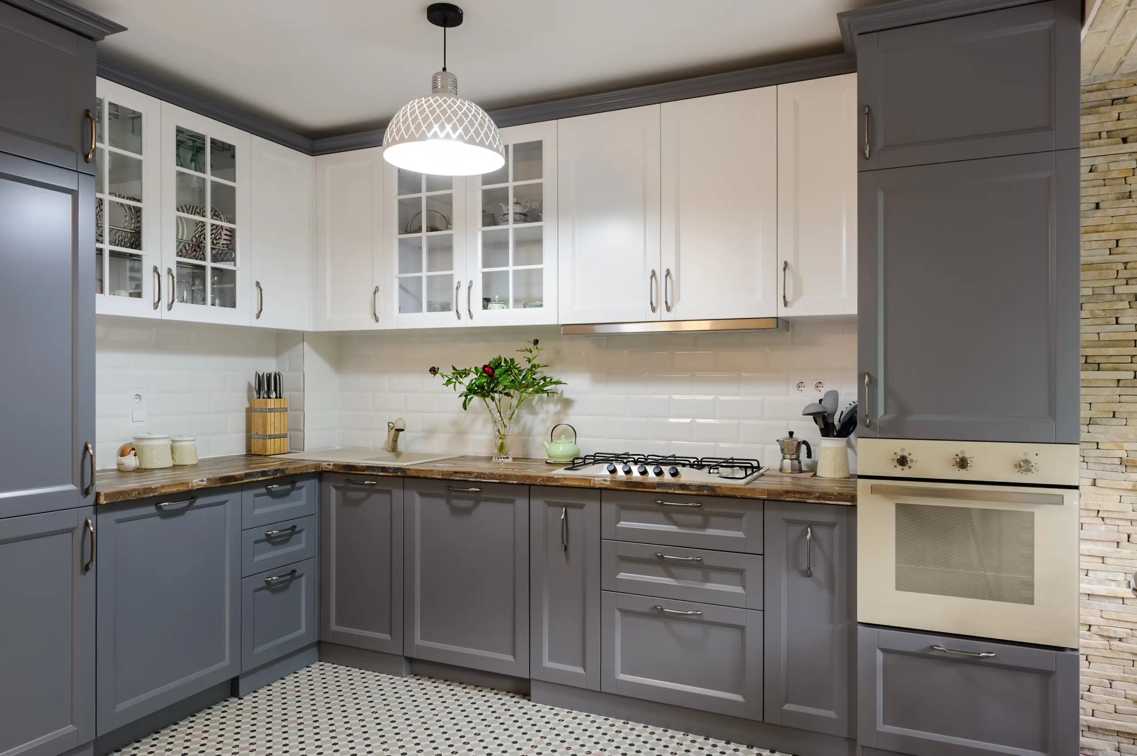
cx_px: 568
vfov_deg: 53.1
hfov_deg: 73.8
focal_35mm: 24
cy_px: 378
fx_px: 757
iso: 400
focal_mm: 24
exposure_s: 1/5
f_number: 10
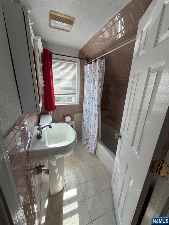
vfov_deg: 102.1
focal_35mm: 14
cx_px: 84
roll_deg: -3.0
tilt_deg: -17.6
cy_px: 112
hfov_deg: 85.7
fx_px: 91
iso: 64
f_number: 2.2
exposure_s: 1/131
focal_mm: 2.22
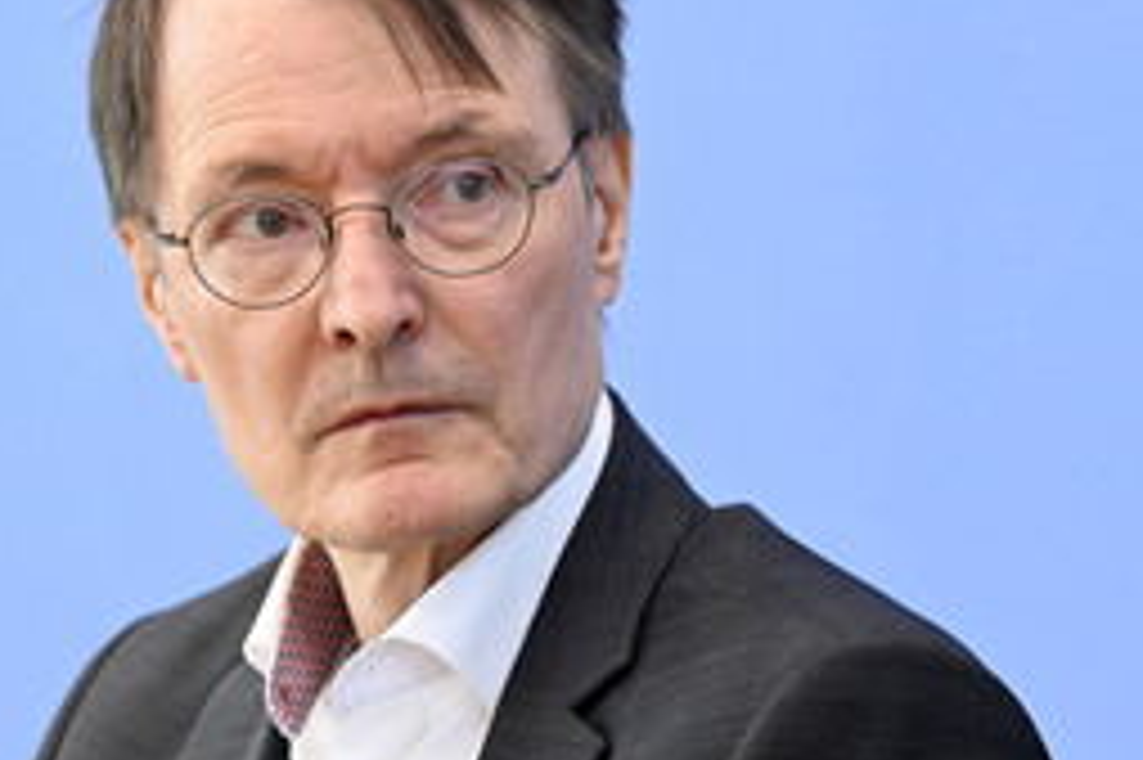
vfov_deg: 4.2
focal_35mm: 328
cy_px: 409
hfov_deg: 6.3
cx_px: 358
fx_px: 10407
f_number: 4.5
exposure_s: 1/800
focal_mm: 185
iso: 3200
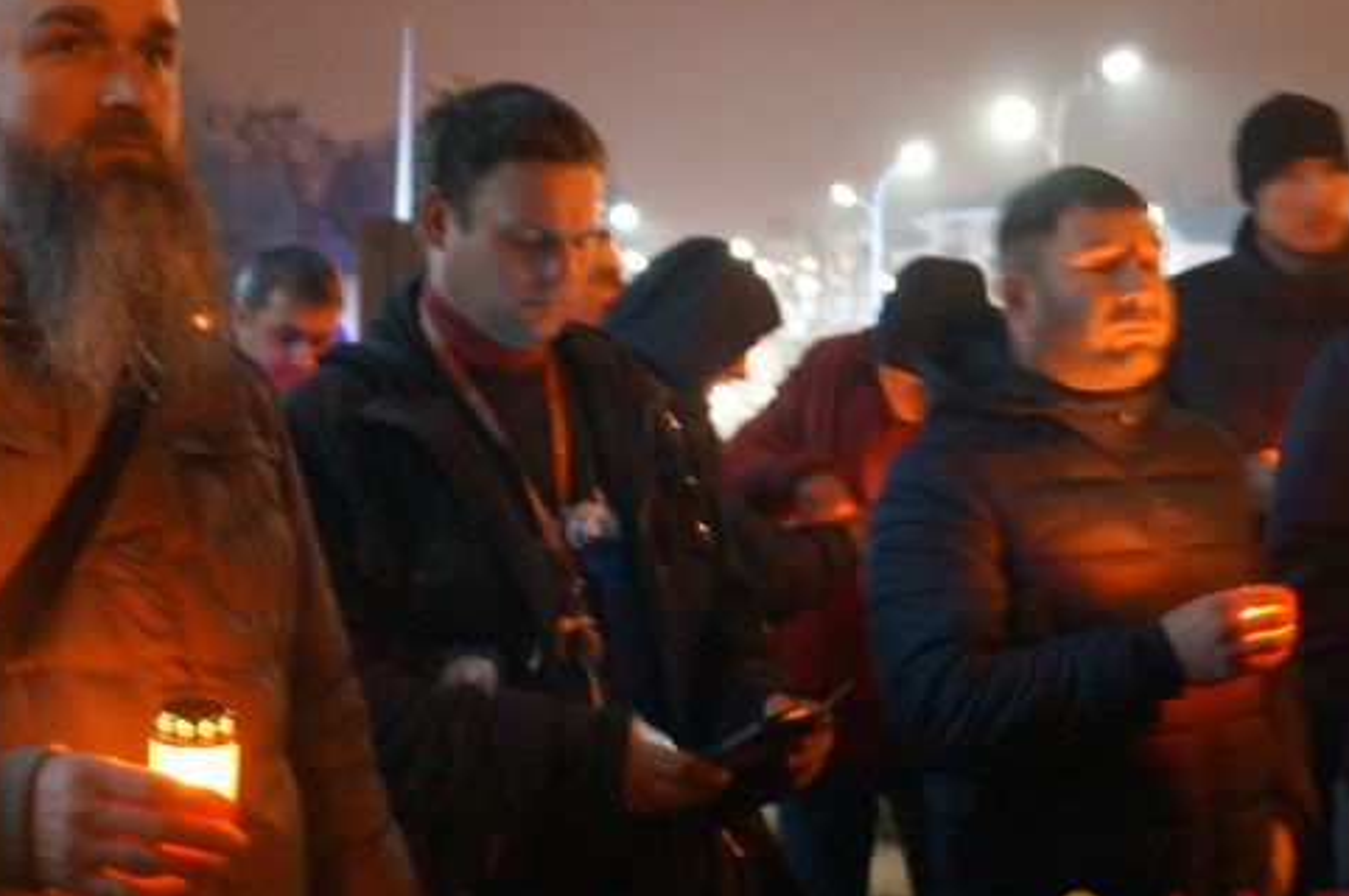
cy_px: 372
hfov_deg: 35.6
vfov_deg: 24.1
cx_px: 593
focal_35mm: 56
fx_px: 2096
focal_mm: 20
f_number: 4
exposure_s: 1/6
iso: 3200
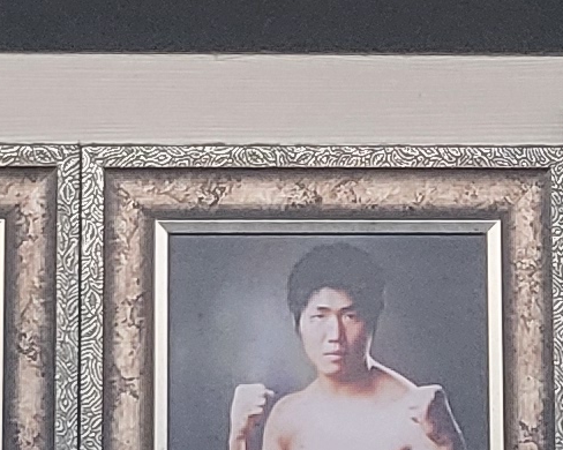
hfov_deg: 9.3
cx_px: 283
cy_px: -63
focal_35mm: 208
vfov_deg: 7.4
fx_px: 3464
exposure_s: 1/120
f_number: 1.8
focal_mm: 4.25
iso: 250
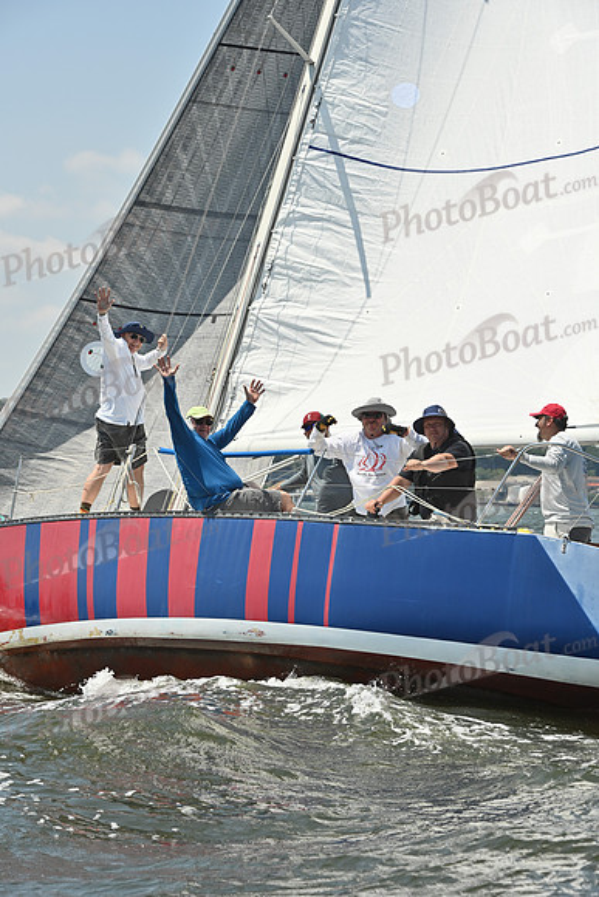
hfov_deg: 11.4
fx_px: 2993
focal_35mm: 120
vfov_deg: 17.1
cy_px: 448
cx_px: 300
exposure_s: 1/1250
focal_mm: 120
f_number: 10
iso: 320
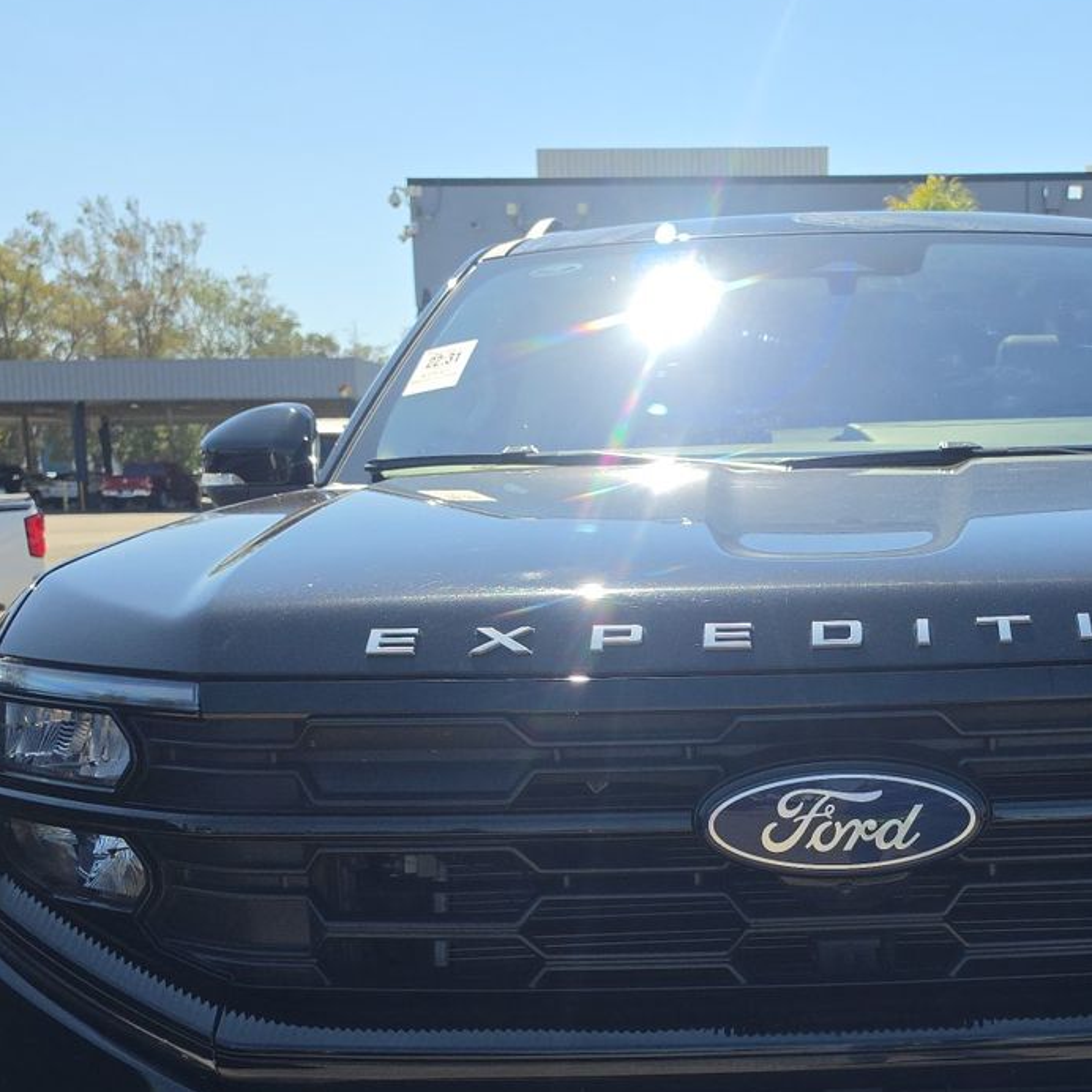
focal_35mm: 47
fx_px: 1677
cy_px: 772
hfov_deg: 34.9
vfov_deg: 35.5
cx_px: 882
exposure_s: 1/4887
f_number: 1.4
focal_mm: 6.5
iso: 64
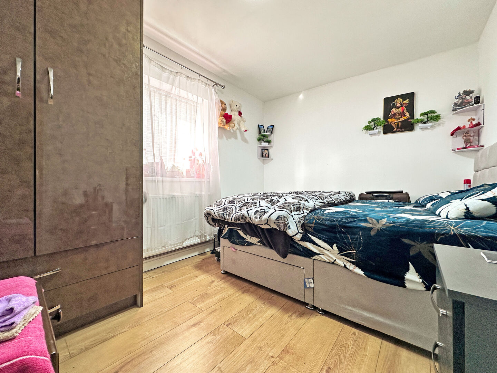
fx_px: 201
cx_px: 248
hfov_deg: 102.1
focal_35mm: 14
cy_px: 186
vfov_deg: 85.7
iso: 80
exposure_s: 1/99
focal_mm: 2.22
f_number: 2.2
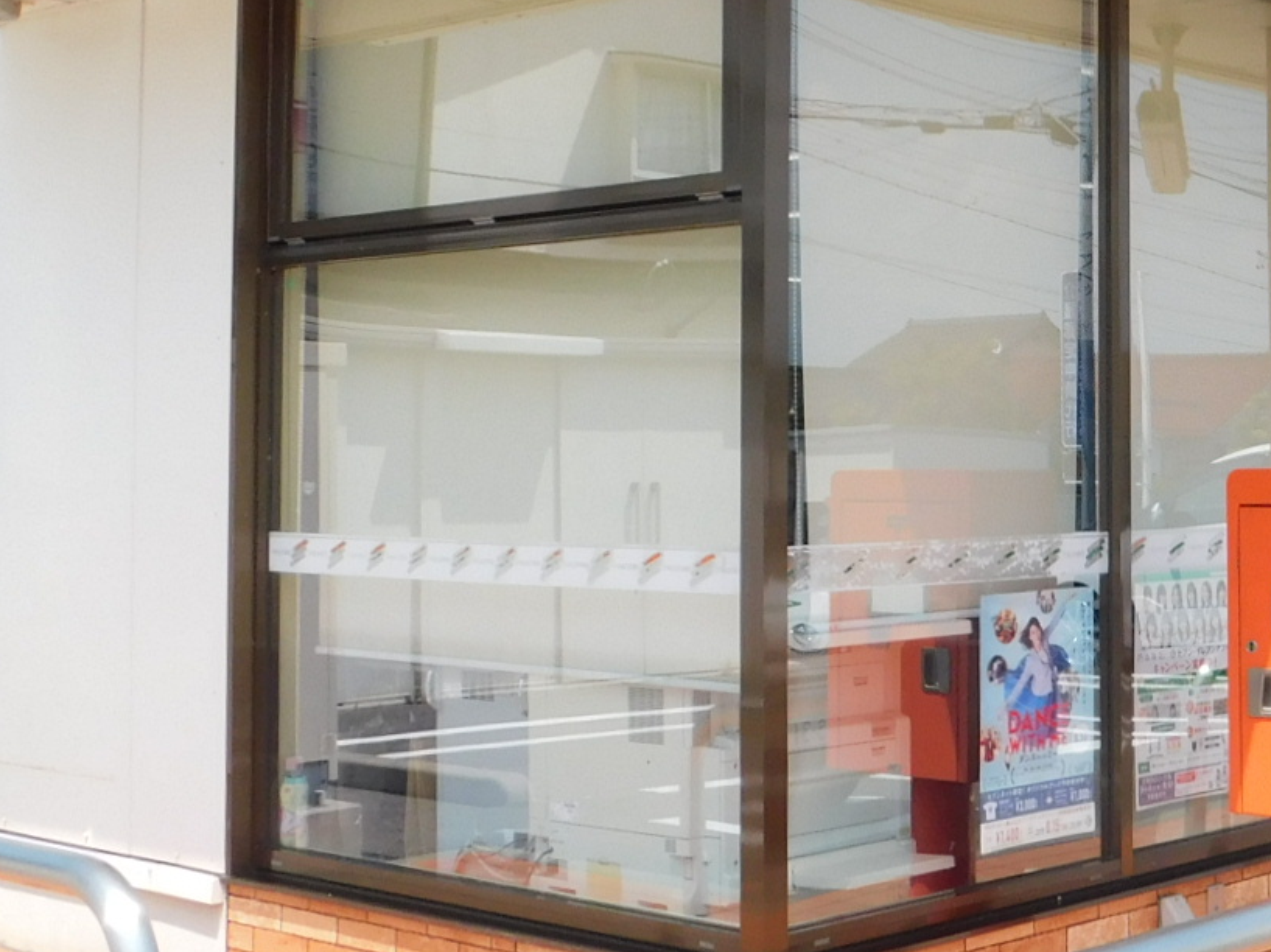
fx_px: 2349
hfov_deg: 29.1
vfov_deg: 22.8
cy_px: 327
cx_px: 1140
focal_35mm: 64
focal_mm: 4
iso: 125
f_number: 3
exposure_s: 1/1000
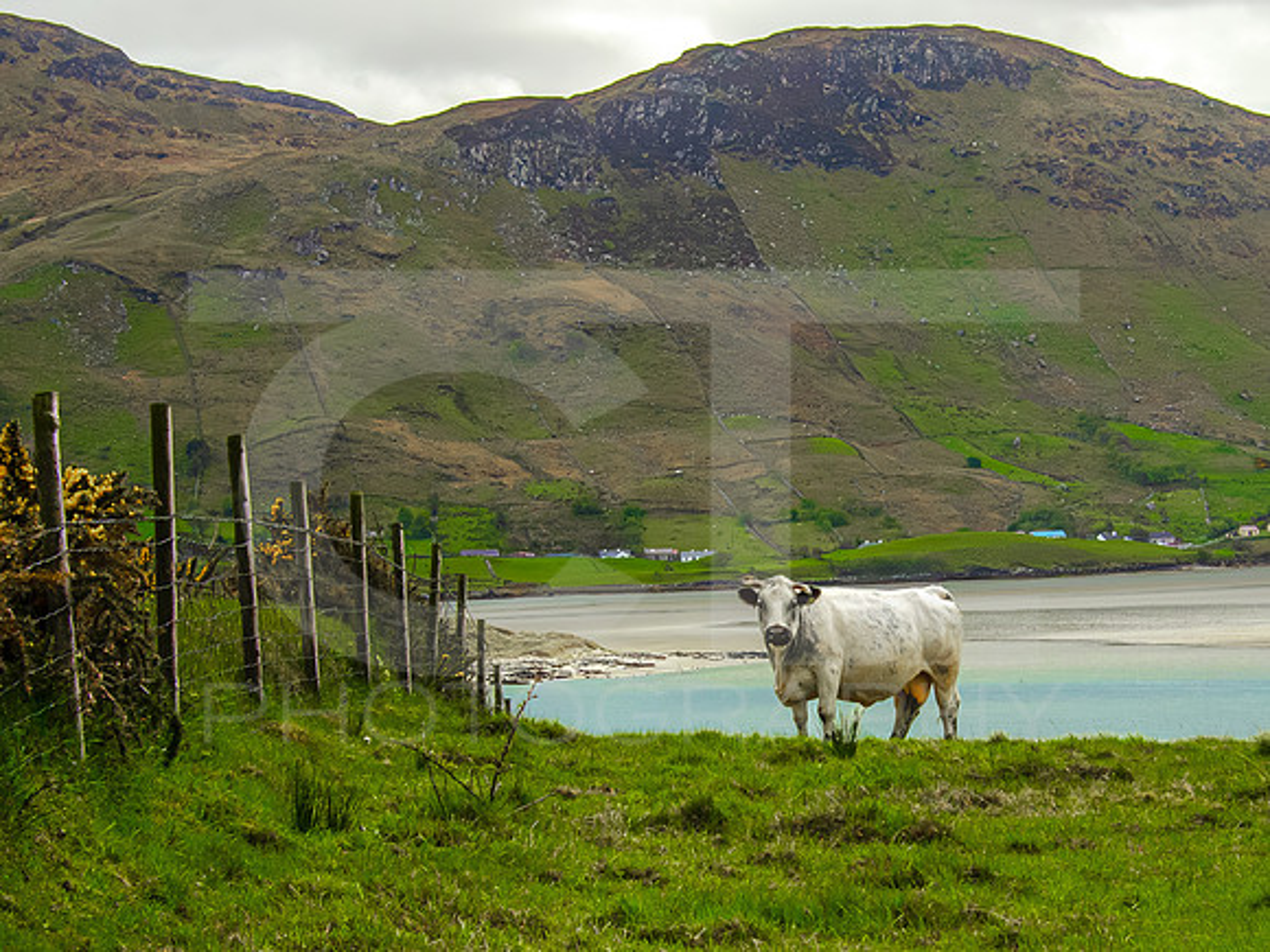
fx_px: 4248
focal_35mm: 116
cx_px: 826
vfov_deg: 12.8
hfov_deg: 17.0
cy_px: 648
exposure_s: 1/250
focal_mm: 52
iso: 800
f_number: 16
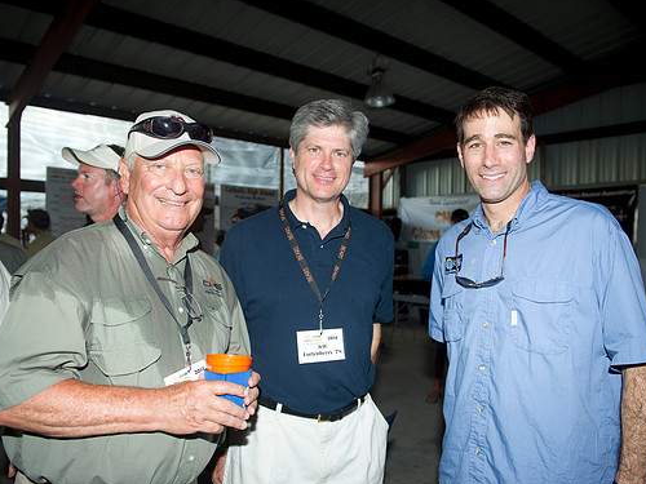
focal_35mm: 29
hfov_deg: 61.6
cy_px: 241
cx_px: 333
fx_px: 541
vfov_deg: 48.2
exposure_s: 1/200
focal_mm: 26
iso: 400
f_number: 3.5
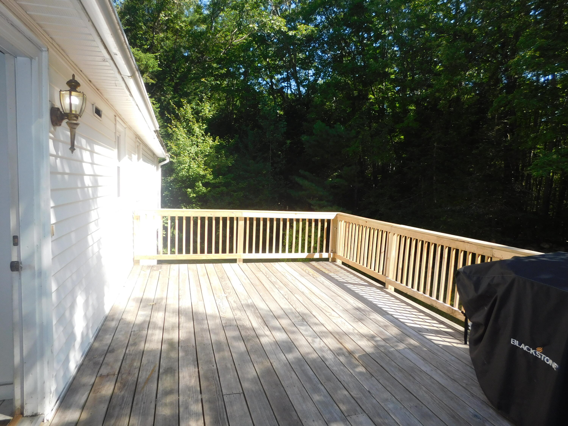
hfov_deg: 73.9
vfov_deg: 58.9
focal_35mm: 23
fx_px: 377
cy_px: 213
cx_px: 284
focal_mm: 4
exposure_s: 1/500
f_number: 3
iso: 125
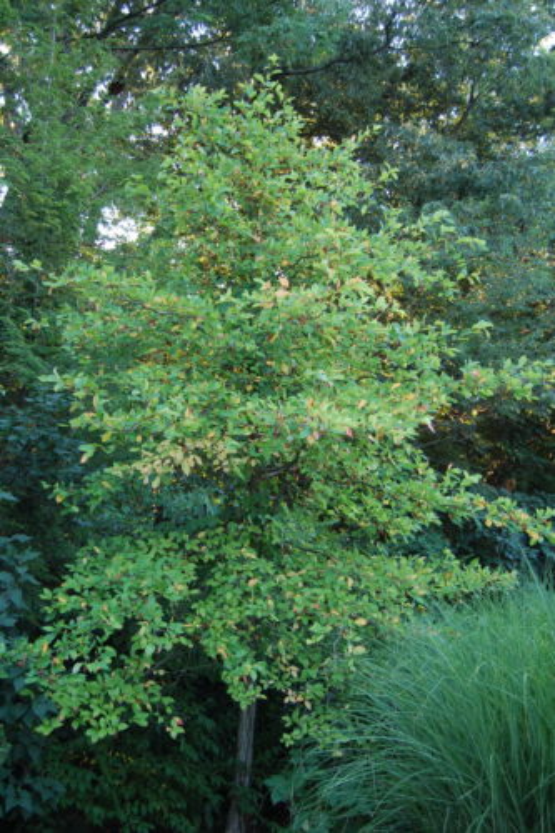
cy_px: 416
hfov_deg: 36.8
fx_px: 833
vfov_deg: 53.1
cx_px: 278
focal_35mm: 36
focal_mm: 24
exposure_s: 1/60
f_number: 4
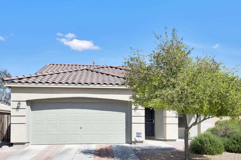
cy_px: 85
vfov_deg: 39.9
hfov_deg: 57.3
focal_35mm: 33
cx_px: 120
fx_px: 221
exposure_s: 1/3200
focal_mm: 30
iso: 800
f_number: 6.3
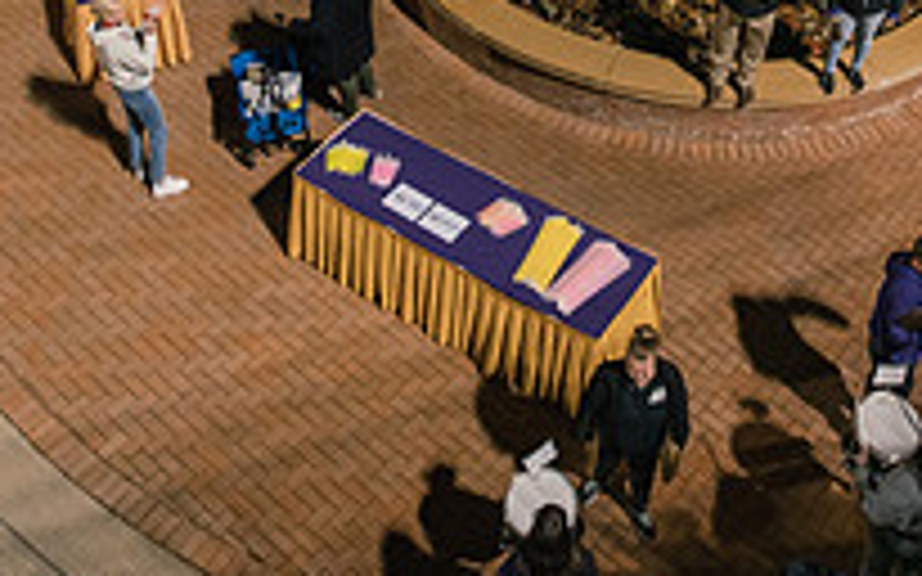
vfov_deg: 24.7
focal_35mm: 49
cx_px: 567
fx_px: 1231
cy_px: -38
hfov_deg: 40.8
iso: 2500
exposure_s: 1/60
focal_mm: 17
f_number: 4.5
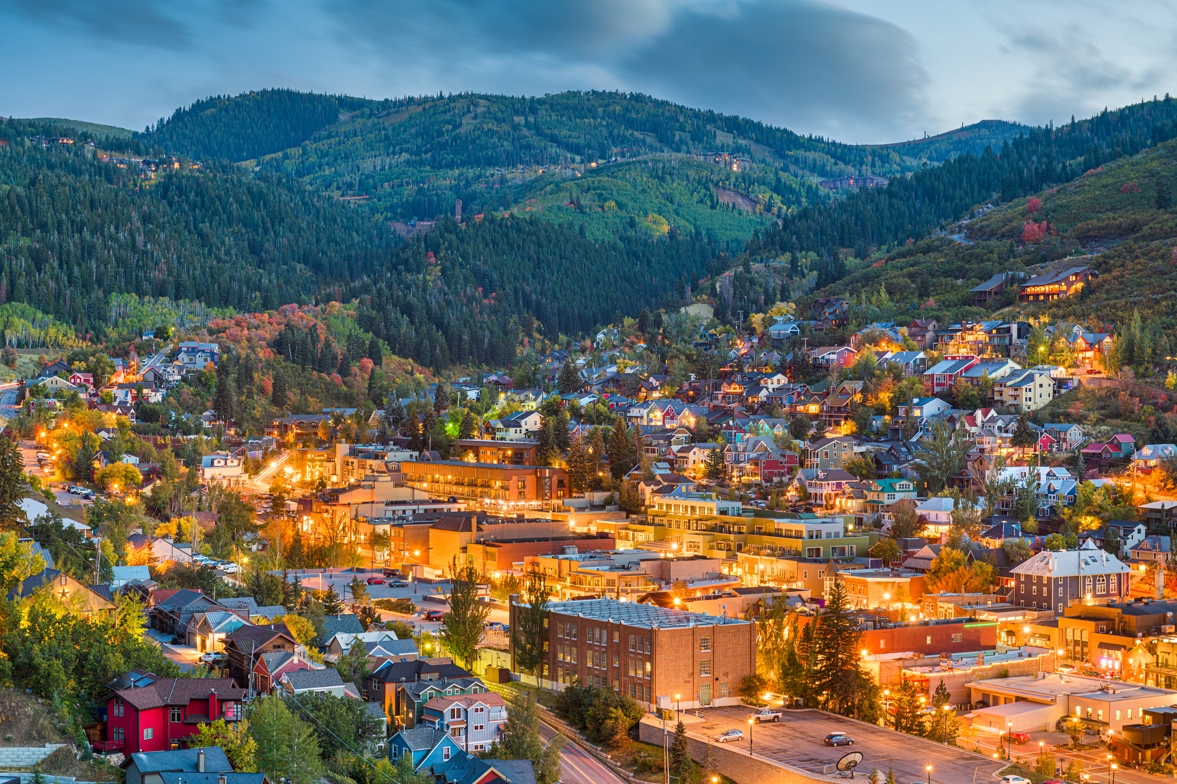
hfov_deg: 30.5
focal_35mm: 66
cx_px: 588
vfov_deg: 20.6
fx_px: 2157
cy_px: 392
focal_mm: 66
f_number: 8
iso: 100
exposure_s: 5
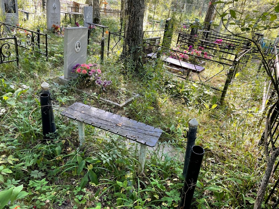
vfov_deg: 53.1
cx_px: 140
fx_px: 210
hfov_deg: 67.3
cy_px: 104
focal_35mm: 26
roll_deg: -9.4
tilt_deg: -24.0
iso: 50
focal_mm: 4.2
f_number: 1.6
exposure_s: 1/121
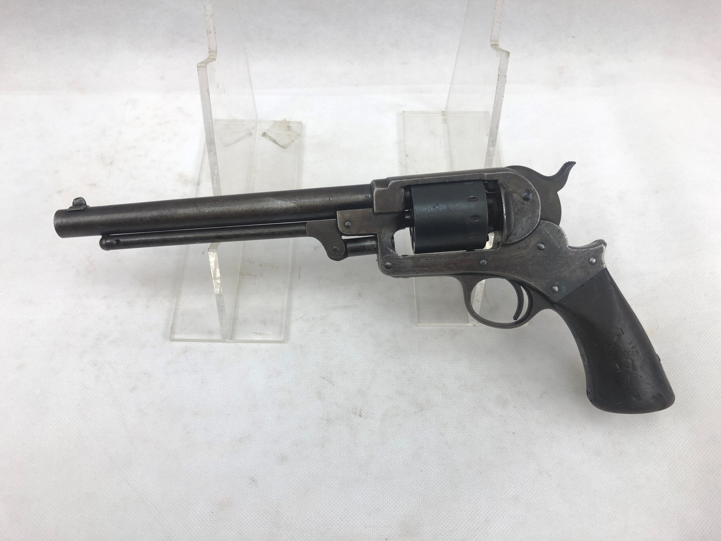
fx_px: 583
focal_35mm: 28
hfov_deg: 63.4
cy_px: 270
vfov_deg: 49.7
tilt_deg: -60.4
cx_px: 360
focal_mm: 3.99
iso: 25
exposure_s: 1/100
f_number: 1.8
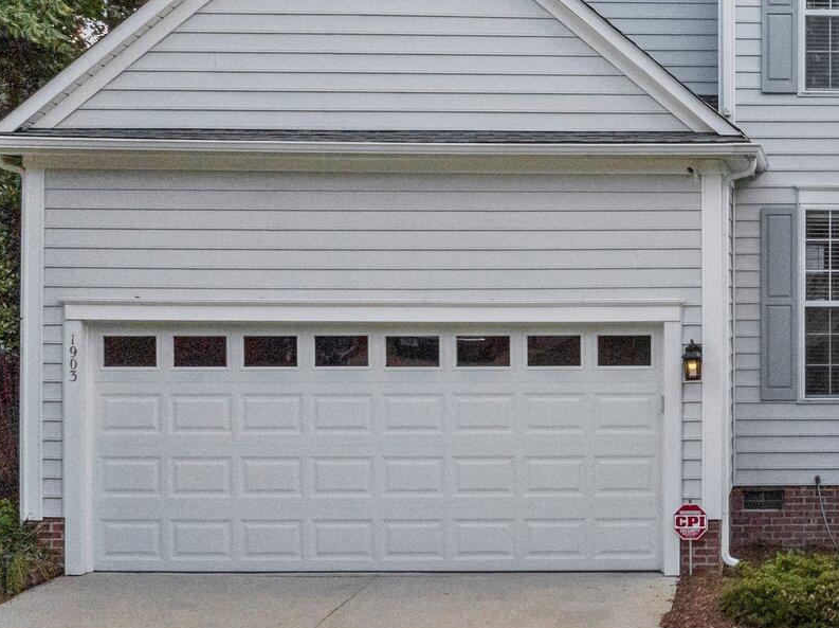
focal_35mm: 62
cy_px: 278
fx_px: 1501
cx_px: 875
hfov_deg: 28.9
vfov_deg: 23.6
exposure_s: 1/320
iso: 3410
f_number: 6.3
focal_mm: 12.29
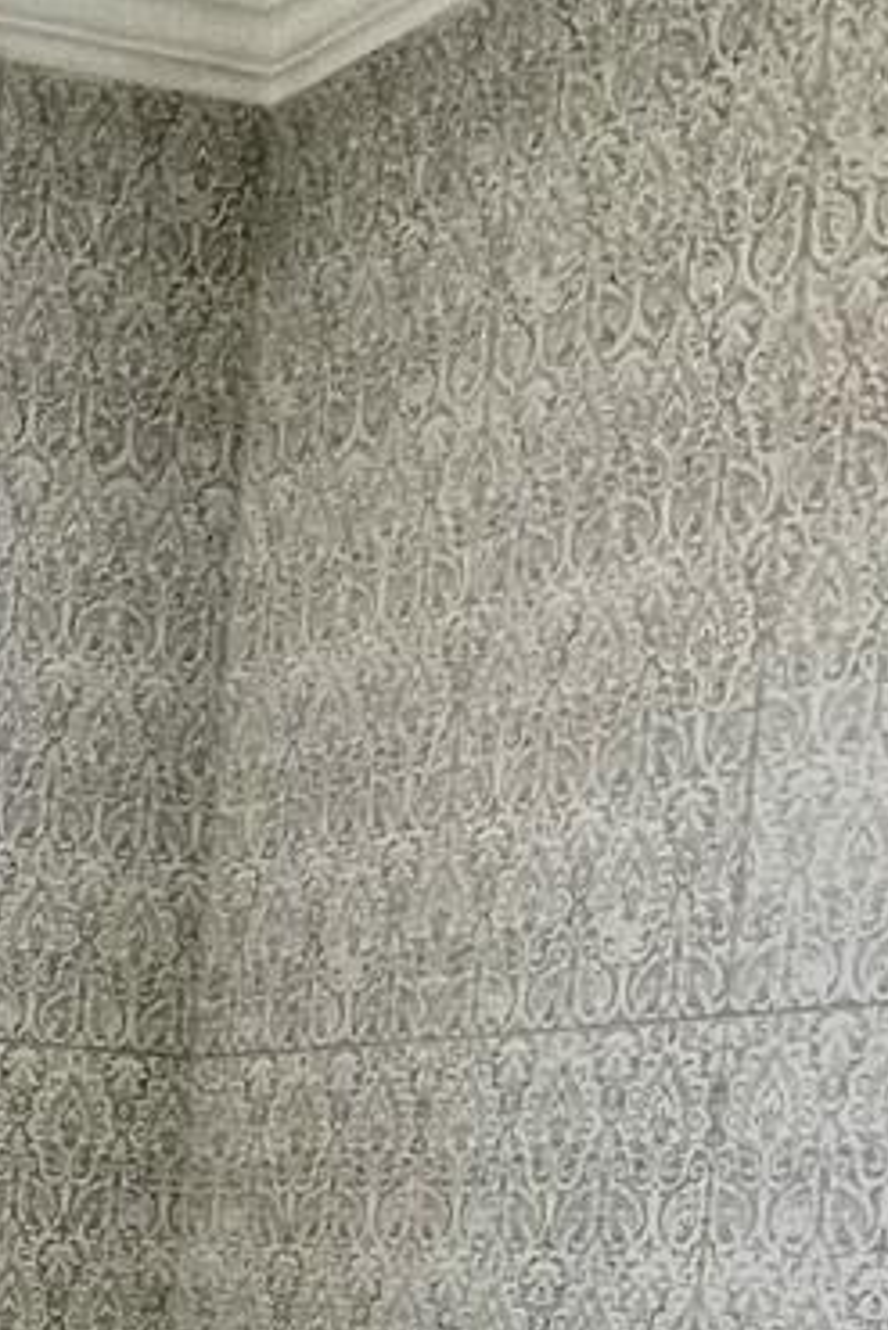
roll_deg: -3.6
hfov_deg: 15.3
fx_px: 2698
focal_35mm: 73
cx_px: -859
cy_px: 1546
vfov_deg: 25.2
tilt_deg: -4.2
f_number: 1.8
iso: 64
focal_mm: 1.57
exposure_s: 1/101
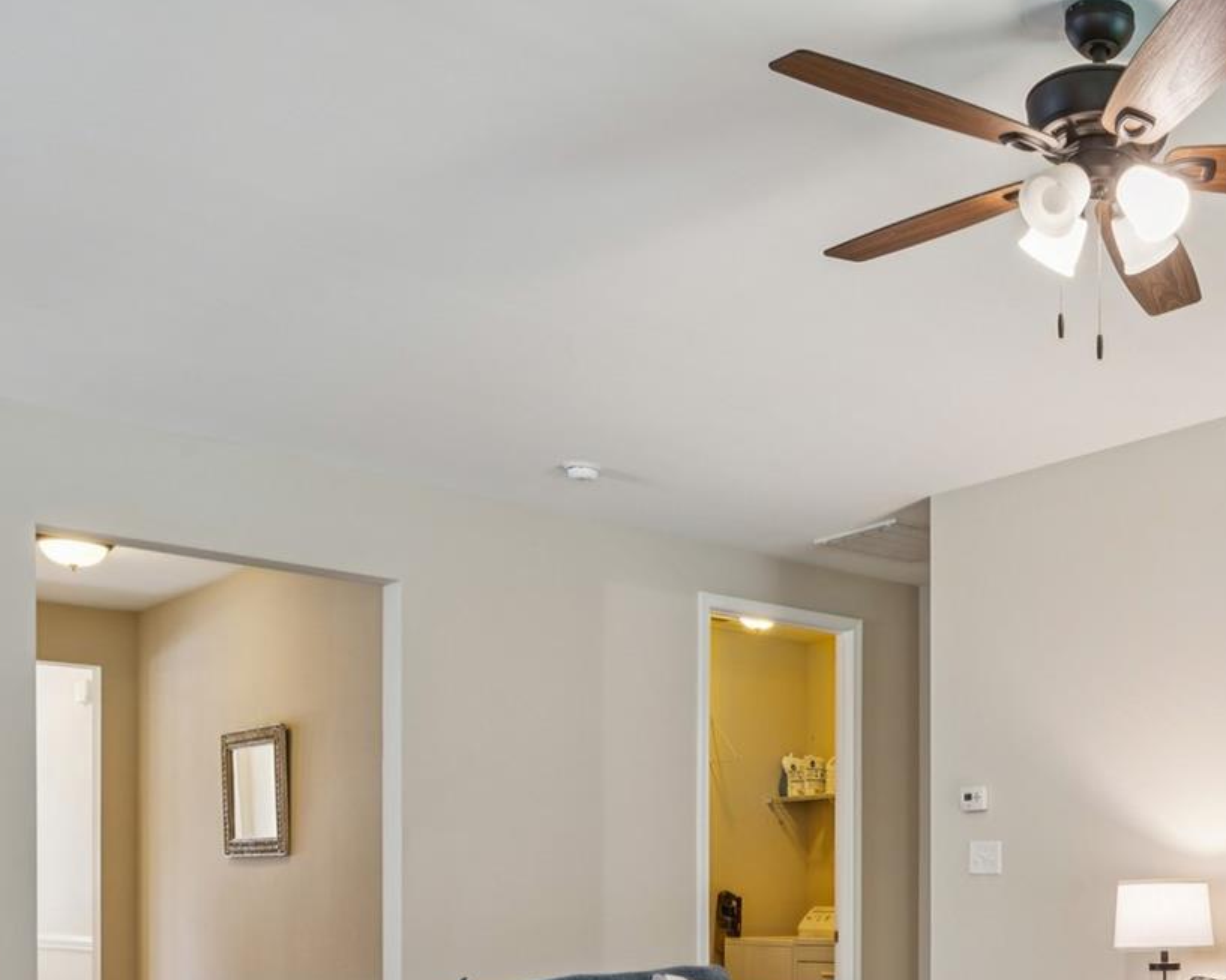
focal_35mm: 41
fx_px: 1494
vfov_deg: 33.7
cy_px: 939
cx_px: 1080
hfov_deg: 41.4
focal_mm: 17.5
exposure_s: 2.5
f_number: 13
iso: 100
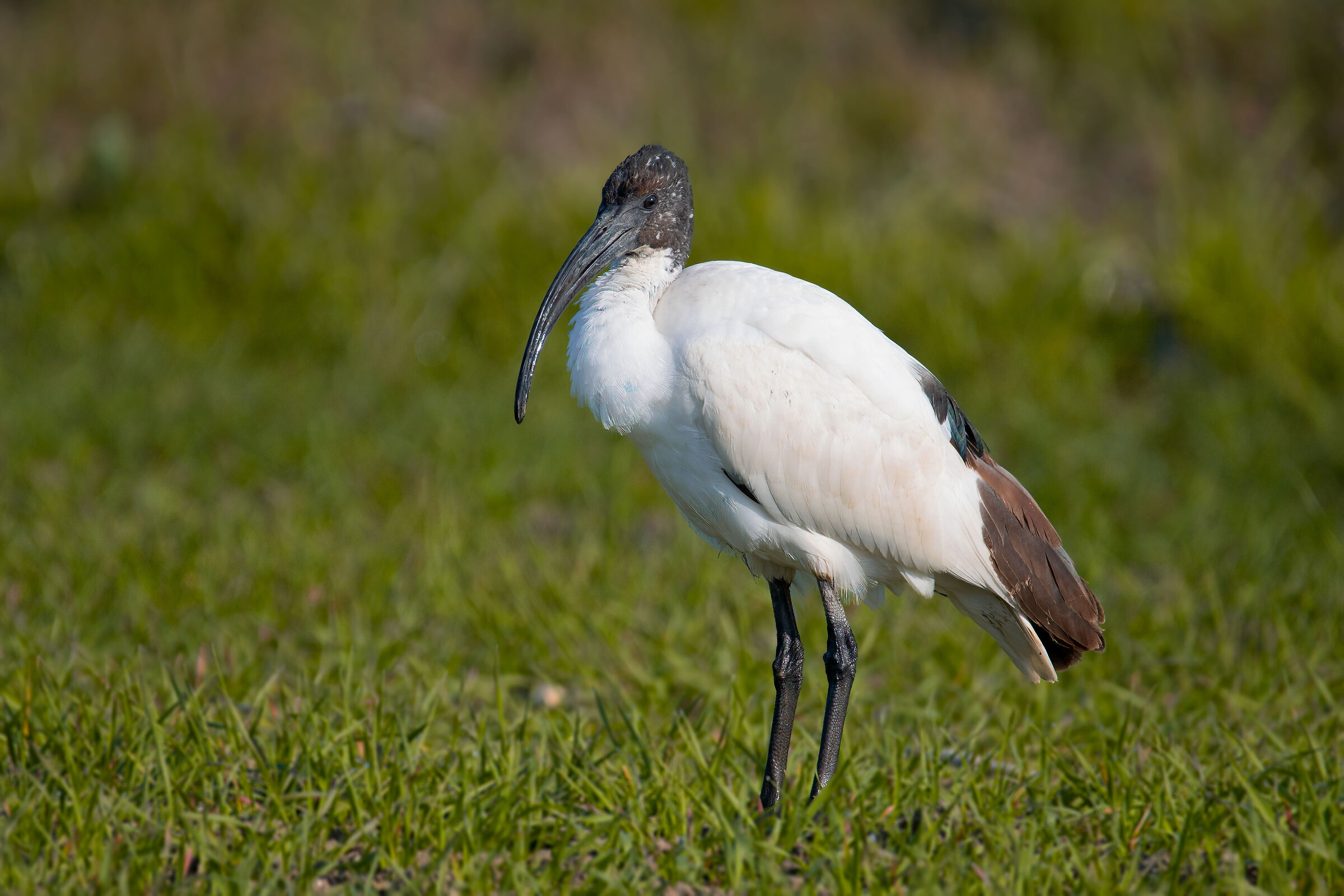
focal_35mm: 900
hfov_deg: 2.3
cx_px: 672
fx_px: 33597
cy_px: 448
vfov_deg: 1.5
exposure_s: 1/1600
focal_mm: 600
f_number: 6.3
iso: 110
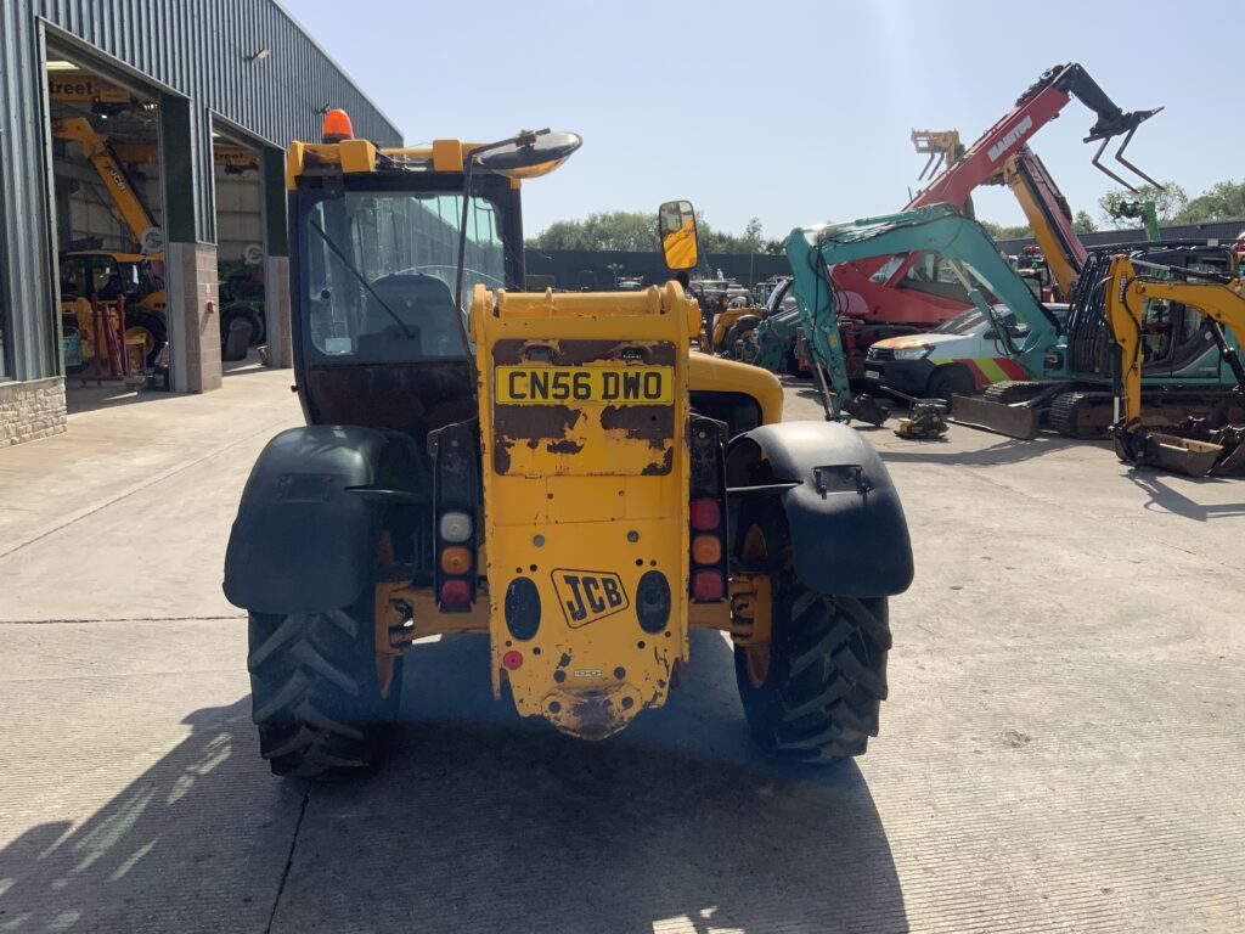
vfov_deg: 48.2
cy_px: 467
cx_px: 622
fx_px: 1043
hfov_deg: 61.7
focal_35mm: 29
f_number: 1.8
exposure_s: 1/2141
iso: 16
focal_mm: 3
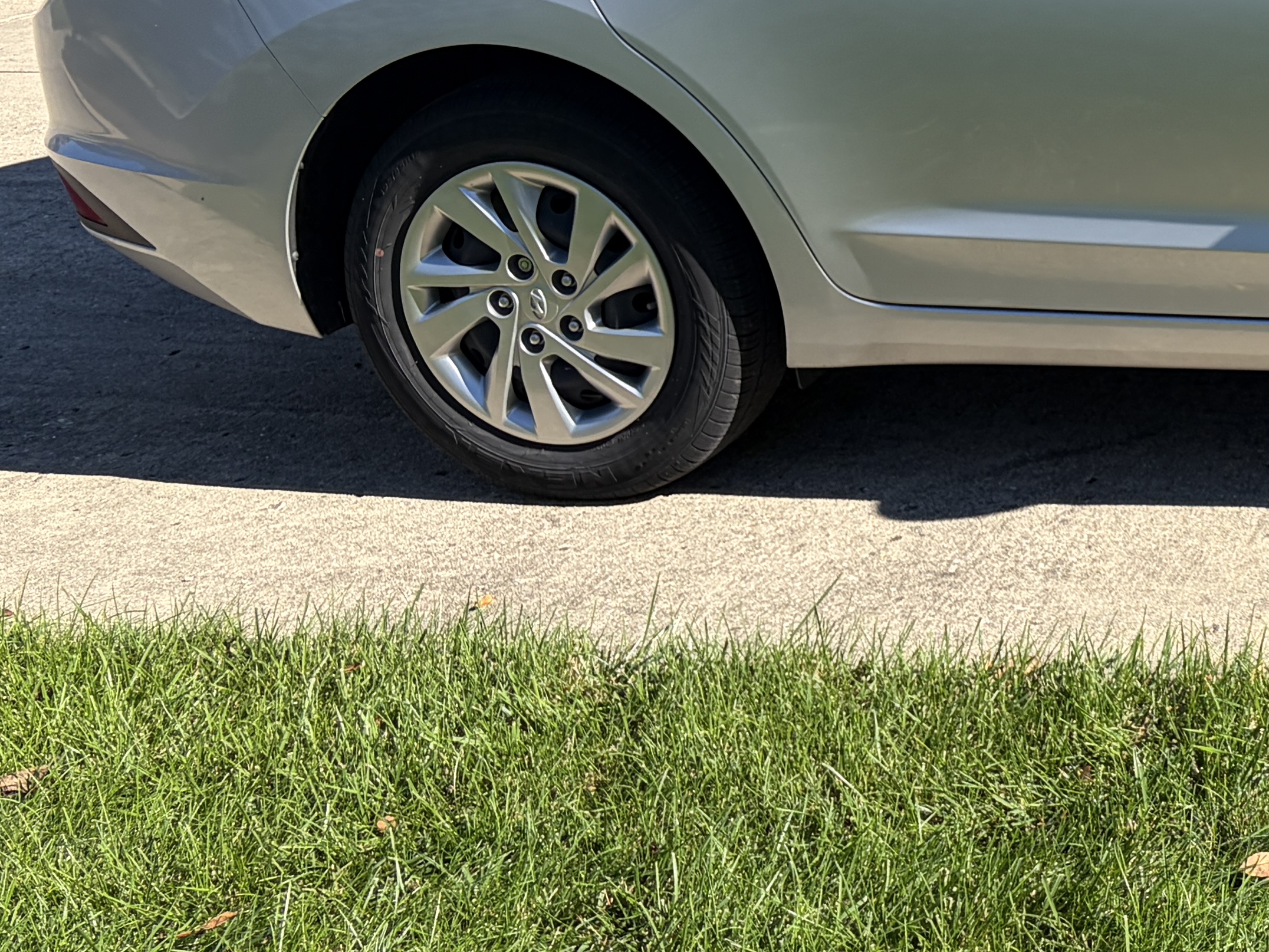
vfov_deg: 20.9
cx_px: 1600
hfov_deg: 24.9
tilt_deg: -16.6
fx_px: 2529
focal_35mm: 69
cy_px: 120
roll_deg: -1.7
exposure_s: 1/2747
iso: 64
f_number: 1.6
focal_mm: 5.96
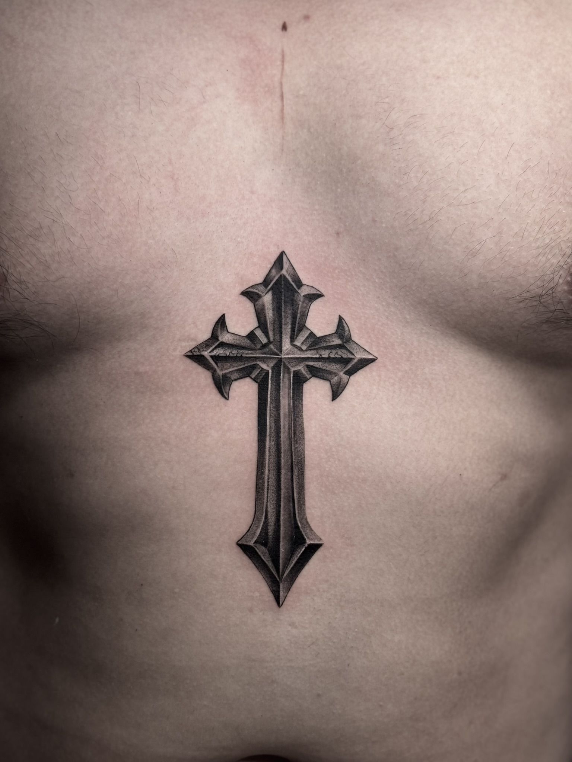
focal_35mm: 48
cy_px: 381
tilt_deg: -5.5
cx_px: 286
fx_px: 1058
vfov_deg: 39.7
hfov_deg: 30.3
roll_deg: -1.5
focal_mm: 6.76
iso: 80
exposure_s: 1/50
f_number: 1.78
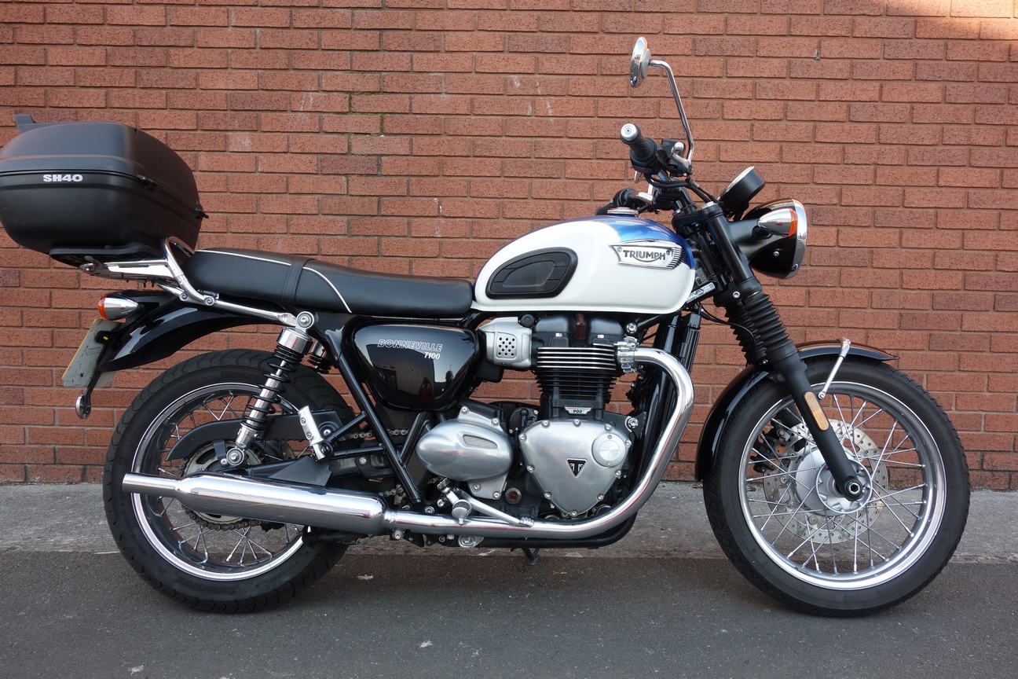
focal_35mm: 28
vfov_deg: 46.4
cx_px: 509
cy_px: 340
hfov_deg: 65.5
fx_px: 792
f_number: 5
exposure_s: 1/100
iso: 125
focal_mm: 10.4
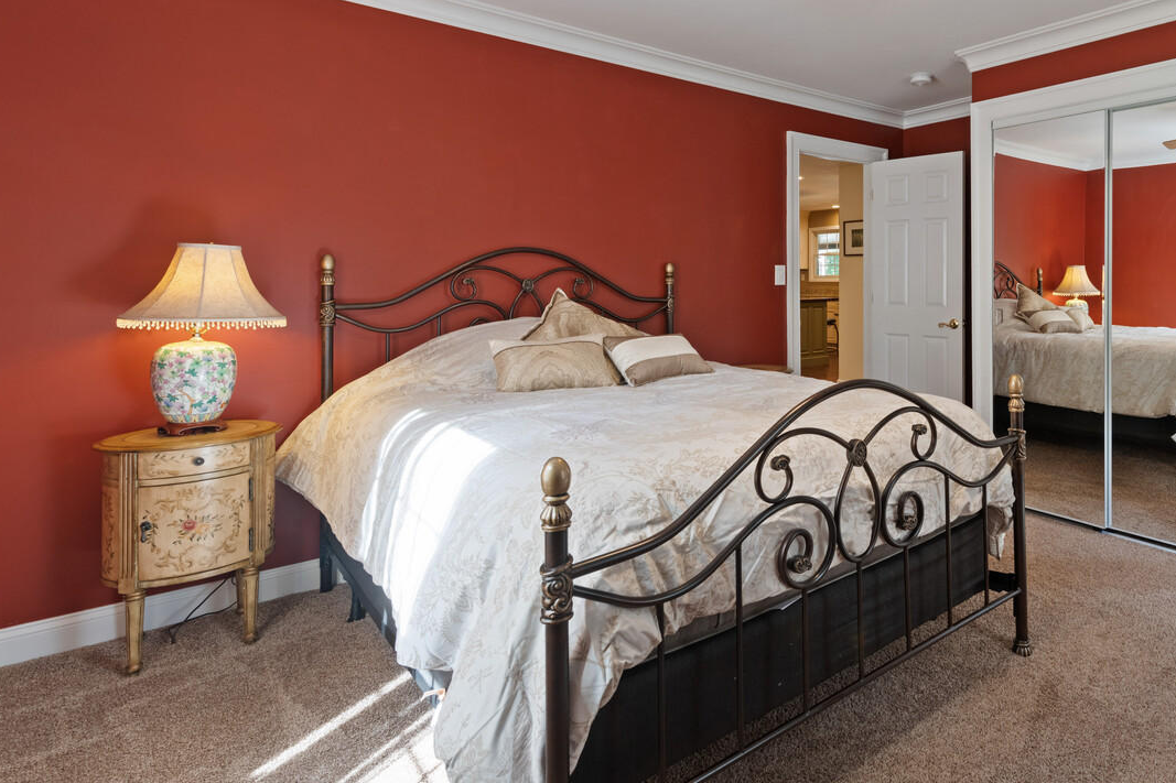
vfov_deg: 58.9
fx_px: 686
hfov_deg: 77.2
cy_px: 304
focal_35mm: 21
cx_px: 831
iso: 400
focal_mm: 14
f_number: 10
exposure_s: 1/3
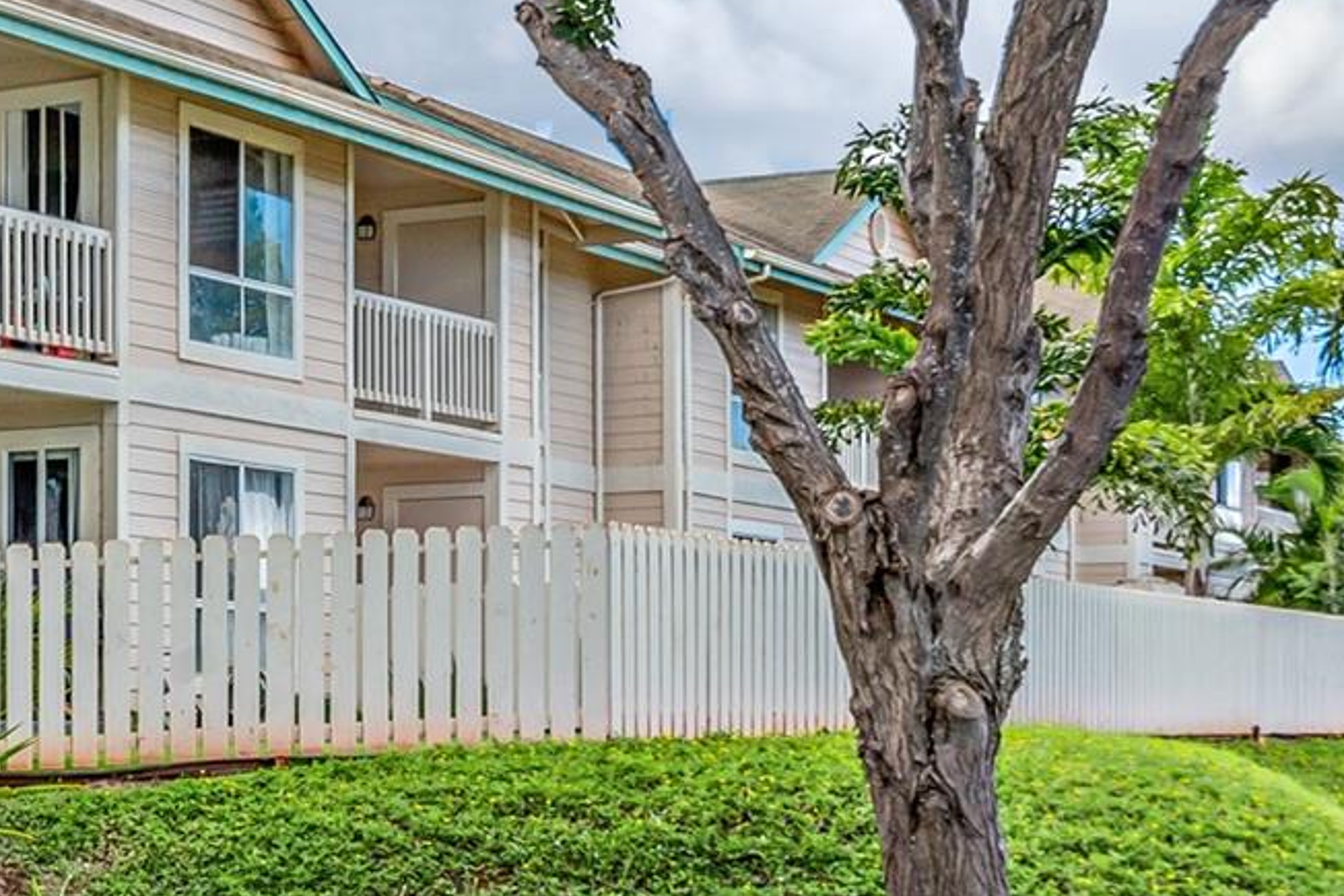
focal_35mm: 81
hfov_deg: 23.5
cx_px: -140
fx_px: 3024
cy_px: 255
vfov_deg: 16.8
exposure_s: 1/400
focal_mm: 33
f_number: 9
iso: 400
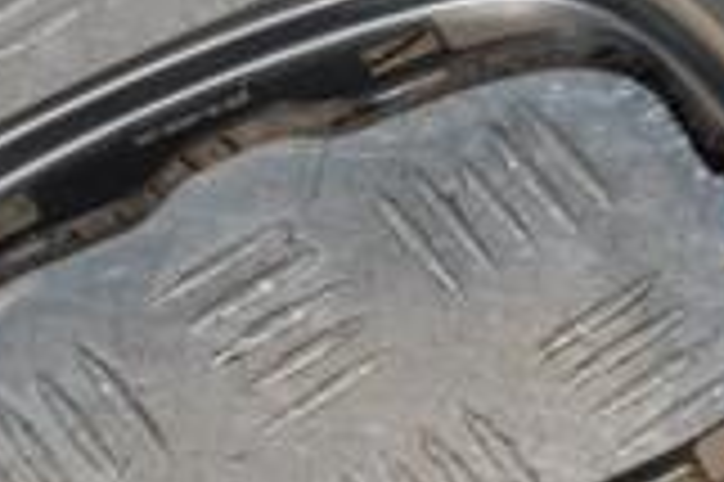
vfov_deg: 7.6
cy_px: 90
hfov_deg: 11.2
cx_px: 989
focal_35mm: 179
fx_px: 3596
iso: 800
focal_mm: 32
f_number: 9
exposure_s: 1/200
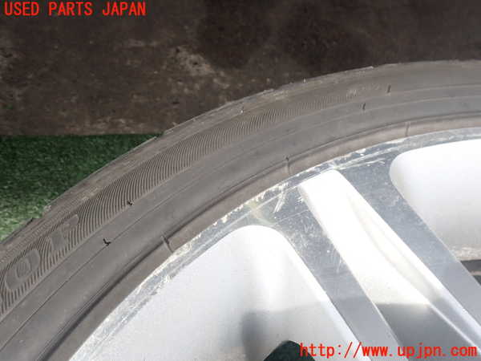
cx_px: 240
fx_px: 417
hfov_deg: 60.0
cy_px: 180
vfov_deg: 46.8
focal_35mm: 30
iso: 160
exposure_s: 1/800
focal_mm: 5.4
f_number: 3.2
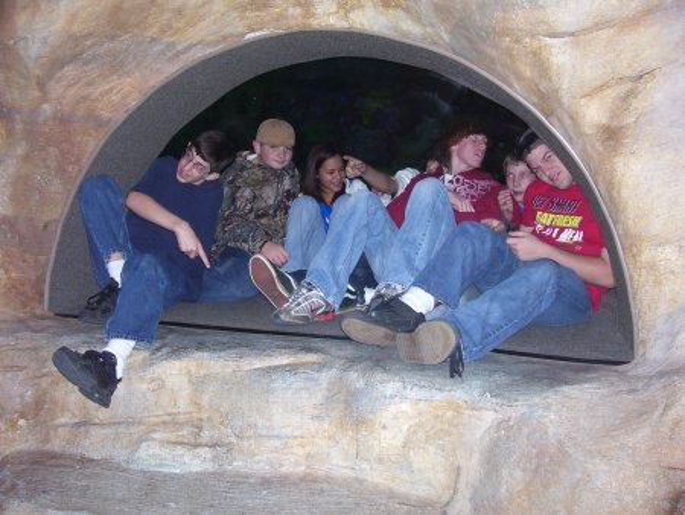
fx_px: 673
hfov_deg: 53.9
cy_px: 258
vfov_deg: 41.8
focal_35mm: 34
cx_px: 342
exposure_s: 1/60
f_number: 2.7
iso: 125
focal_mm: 5.6
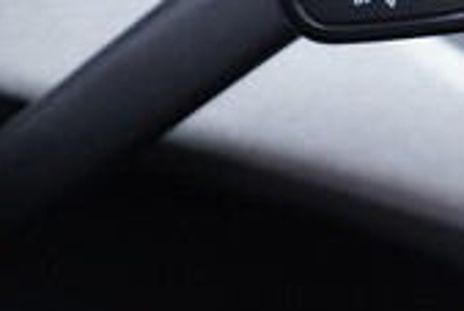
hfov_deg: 17.1
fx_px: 1509
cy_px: -89
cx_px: 467
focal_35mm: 117
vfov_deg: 11.4
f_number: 2.8
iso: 500
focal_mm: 24
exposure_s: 1/40
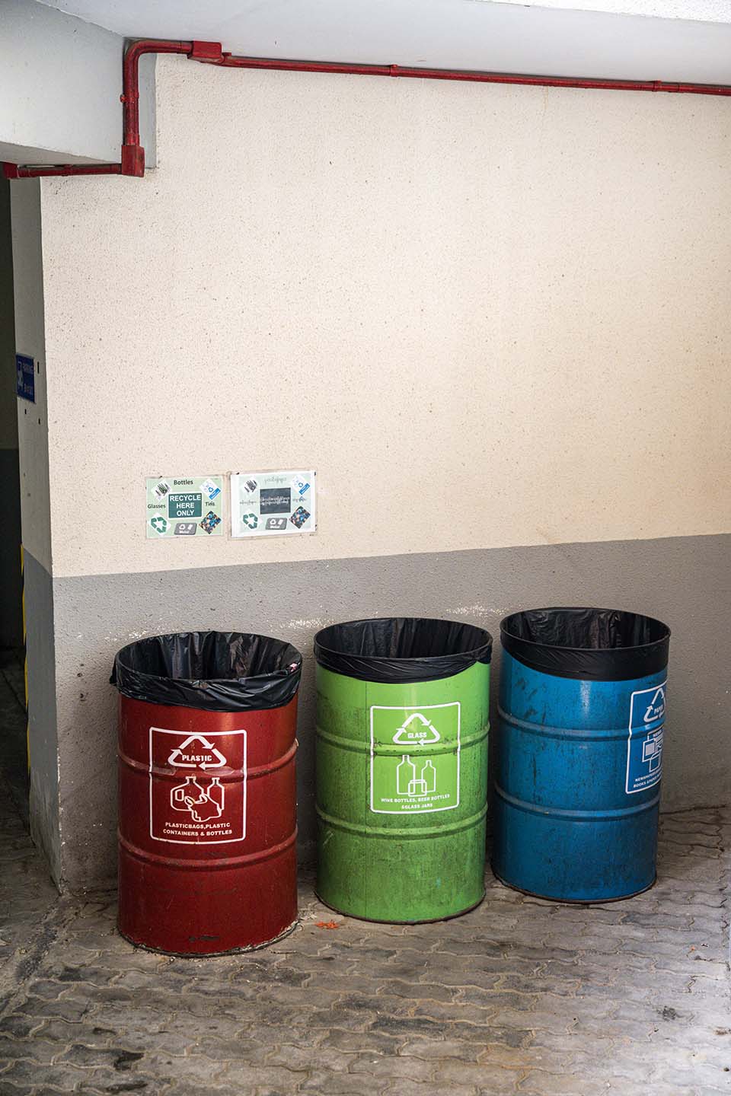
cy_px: 548
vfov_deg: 39.6
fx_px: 1523
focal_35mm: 50
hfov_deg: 27.0
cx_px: 366
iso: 1600
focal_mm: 50
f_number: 3.2
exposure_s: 1/200
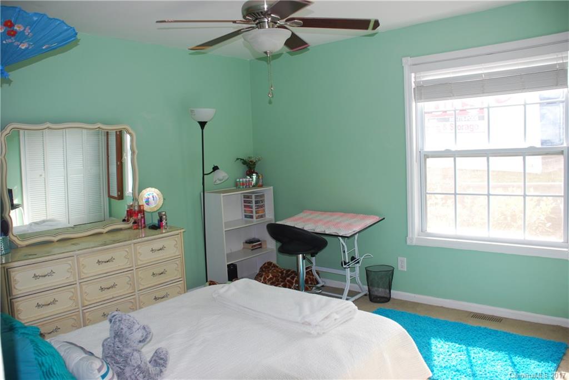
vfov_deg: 43.7
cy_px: 190
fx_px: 474
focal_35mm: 30
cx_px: 284
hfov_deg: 61.9
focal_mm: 20
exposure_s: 1/100
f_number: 3.8
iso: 200
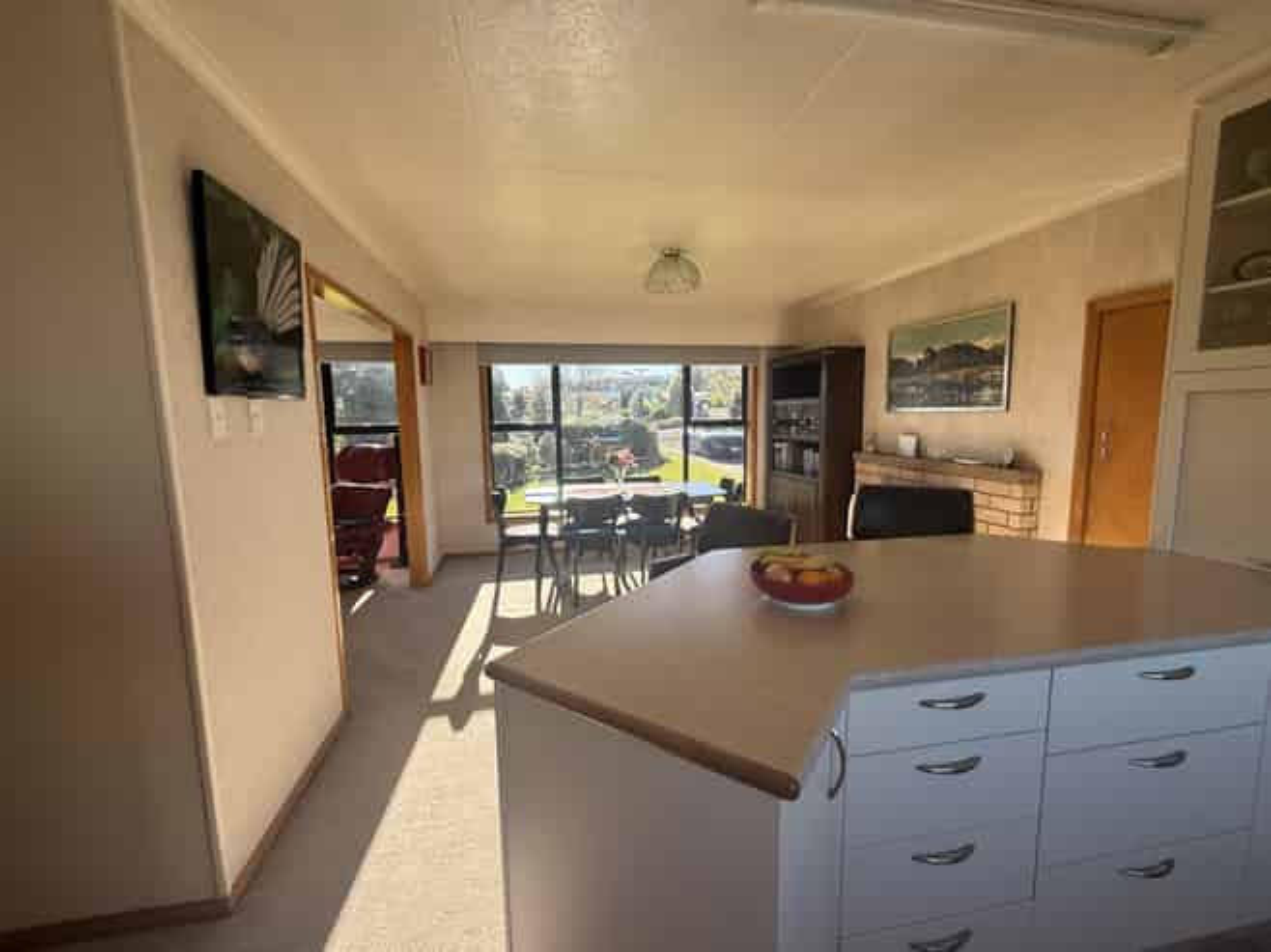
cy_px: 476
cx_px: 636
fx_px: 514
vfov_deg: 85.6
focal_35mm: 14
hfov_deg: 102.1
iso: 64
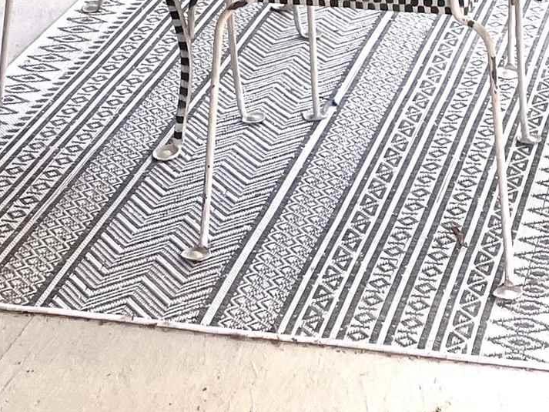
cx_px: 391
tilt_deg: -14.7
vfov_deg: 12.3
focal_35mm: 112
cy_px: -288
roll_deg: +2.5
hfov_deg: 17.5
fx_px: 1777
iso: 32
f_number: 1.6
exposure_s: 1/163
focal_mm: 4.2
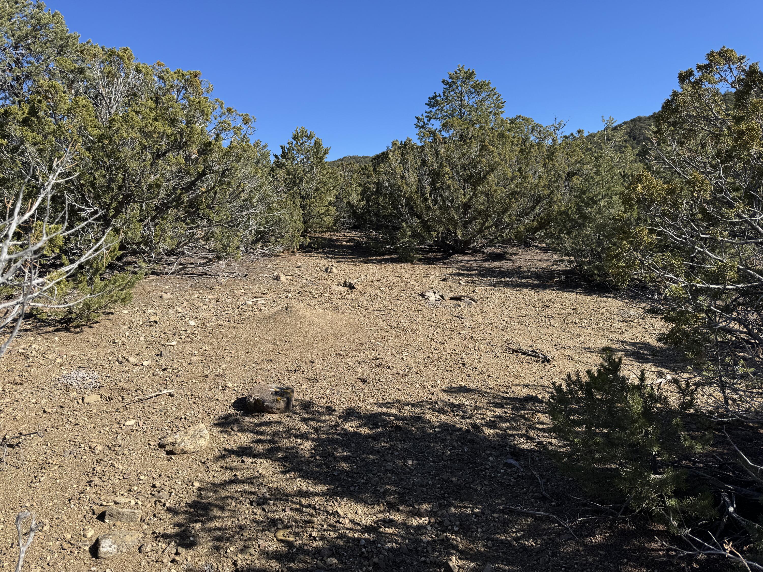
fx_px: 529
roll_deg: +1.6
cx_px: 382
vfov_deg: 56.8
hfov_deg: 71.6
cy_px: 286
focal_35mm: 24
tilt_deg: -5.0
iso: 80
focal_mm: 6.76
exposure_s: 1/3247
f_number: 1.78
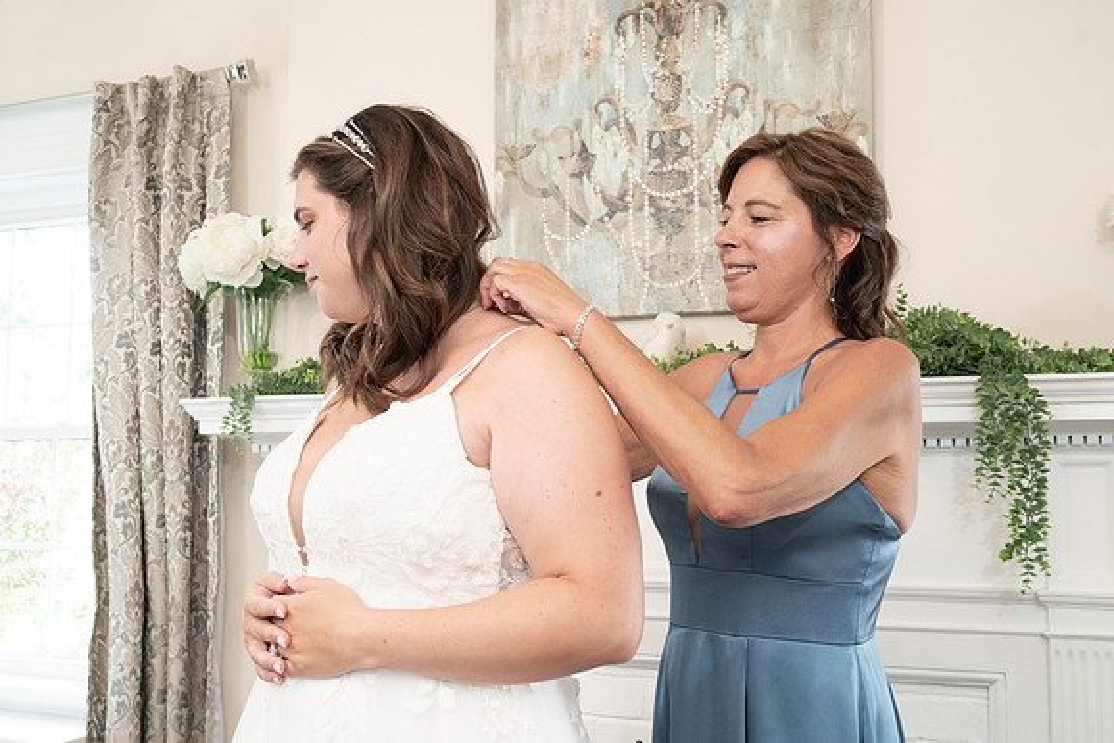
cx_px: 508
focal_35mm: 38
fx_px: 1188
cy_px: 401
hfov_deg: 50.2
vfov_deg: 34.7
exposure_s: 1/200
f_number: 5.6
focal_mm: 35
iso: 2000
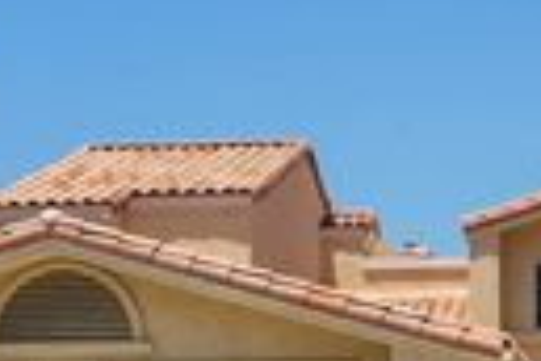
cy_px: 283
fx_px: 1052
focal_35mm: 70
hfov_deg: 26.5
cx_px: 596
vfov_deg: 19.3
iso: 40
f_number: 11
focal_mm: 18
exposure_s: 1/25
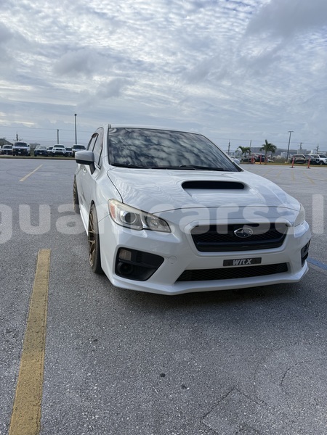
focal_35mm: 24
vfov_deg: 71.6
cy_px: 218
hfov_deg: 56.8
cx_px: 164
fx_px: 302
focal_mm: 6.76
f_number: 1.78
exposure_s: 1/1585
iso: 80
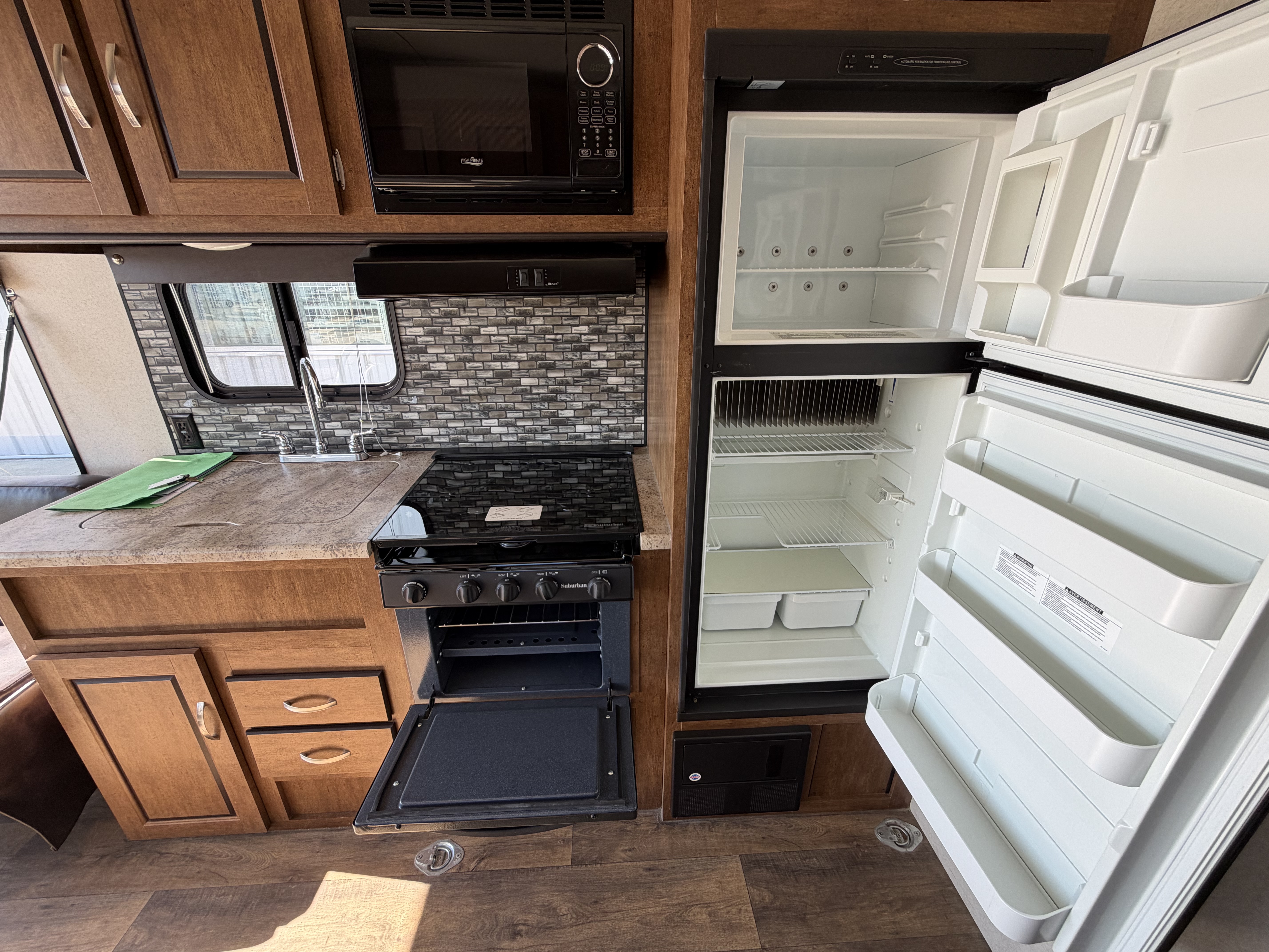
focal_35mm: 14
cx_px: 634
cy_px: 476
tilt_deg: -23.0
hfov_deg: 102.1
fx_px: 513
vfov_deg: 85.7
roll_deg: -0.2
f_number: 2.2
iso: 50
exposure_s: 1/121
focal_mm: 2.22
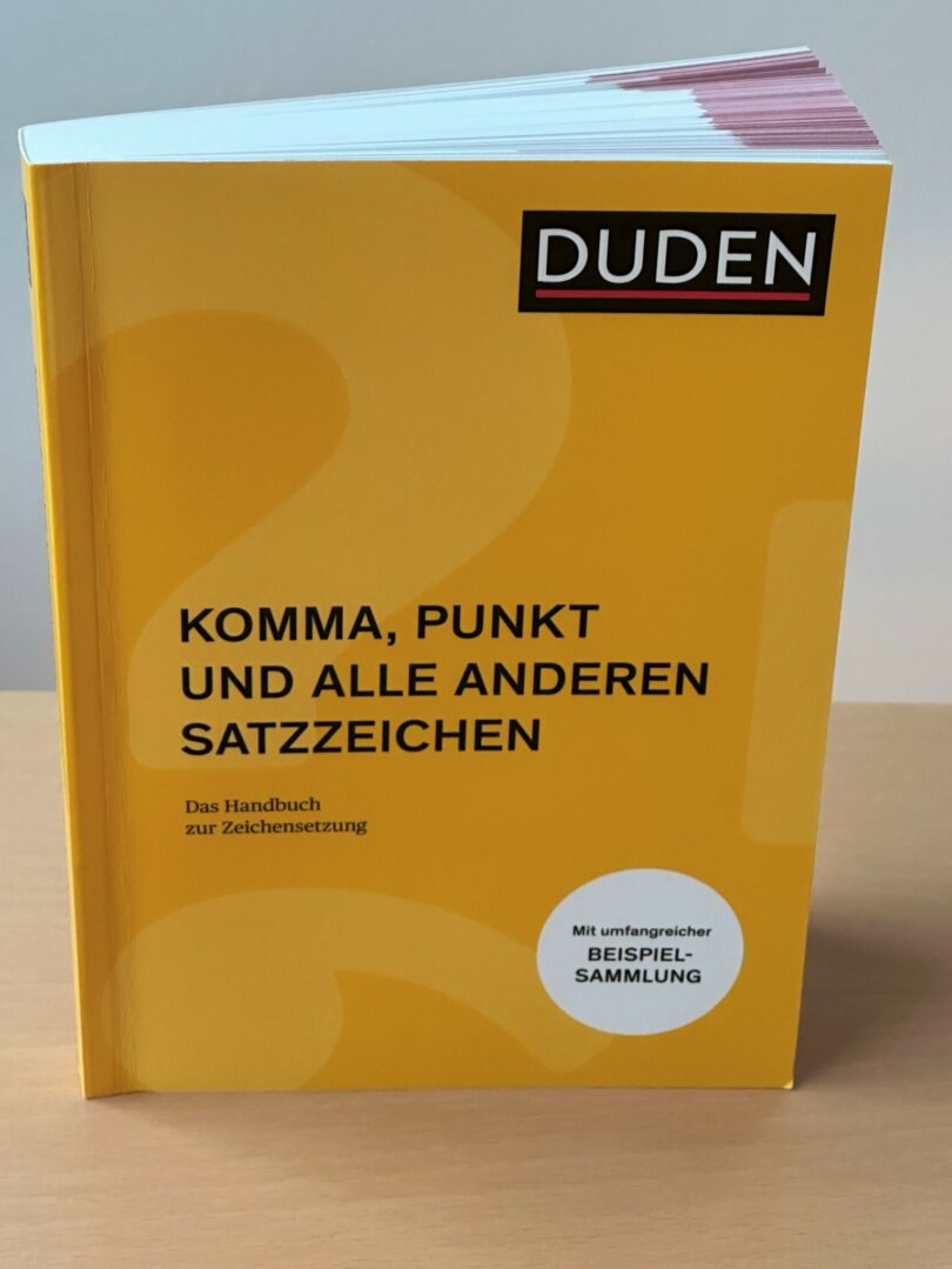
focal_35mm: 77
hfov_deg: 19.1
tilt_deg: -34.4
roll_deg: -1.3
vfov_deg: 25.3
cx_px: 476
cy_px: 634
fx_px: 2822
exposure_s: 1/50
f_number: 2.8
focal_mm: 9
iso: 640
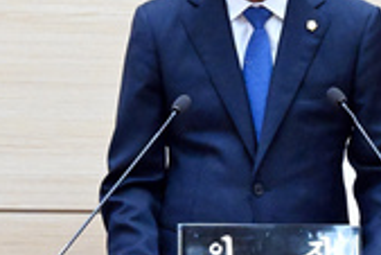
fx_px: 5720
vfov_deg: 2.6
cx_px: 300
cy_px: 30
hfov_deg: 3.8
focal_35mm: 540
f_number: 14
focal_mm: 145
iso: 16000
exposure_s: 1/160
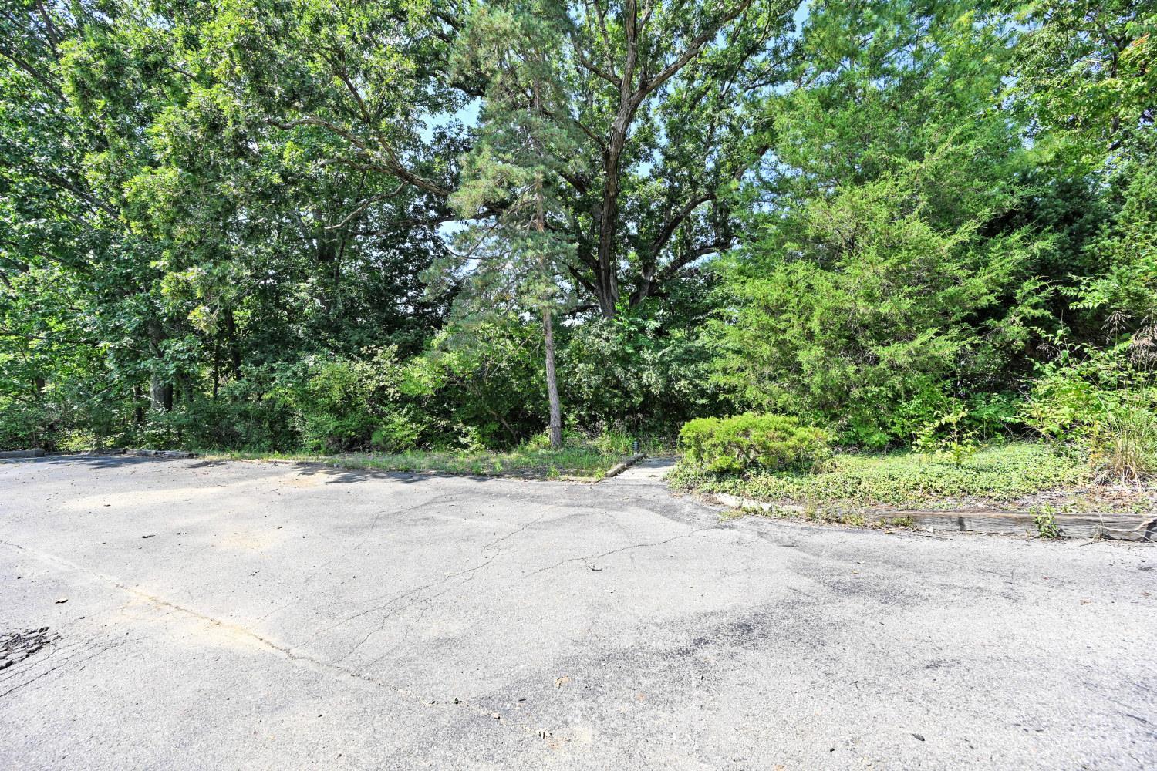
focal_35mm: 14
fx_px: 450
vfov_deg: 81.2
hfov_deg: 104.3
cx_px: 578
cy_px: 386
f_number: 5.6
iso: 125
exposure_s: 1/250
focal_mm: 14
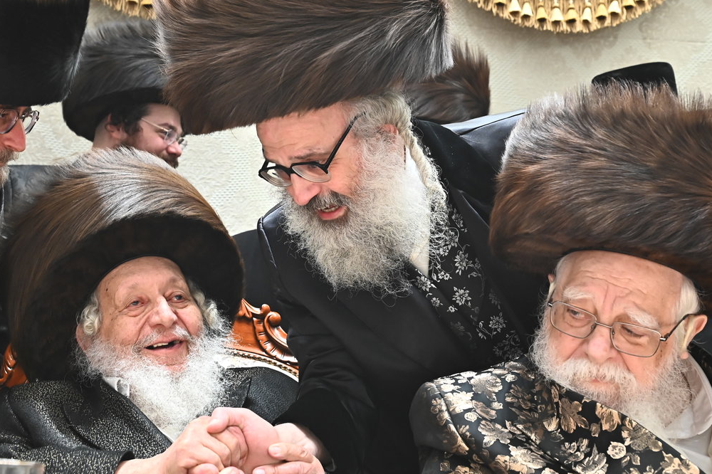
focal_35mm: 49
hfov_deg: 40.3
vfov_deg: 27.5
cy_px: 214
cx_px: 301
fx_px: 969
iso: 2000
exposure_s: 1/200
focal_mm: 35
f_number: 5.6
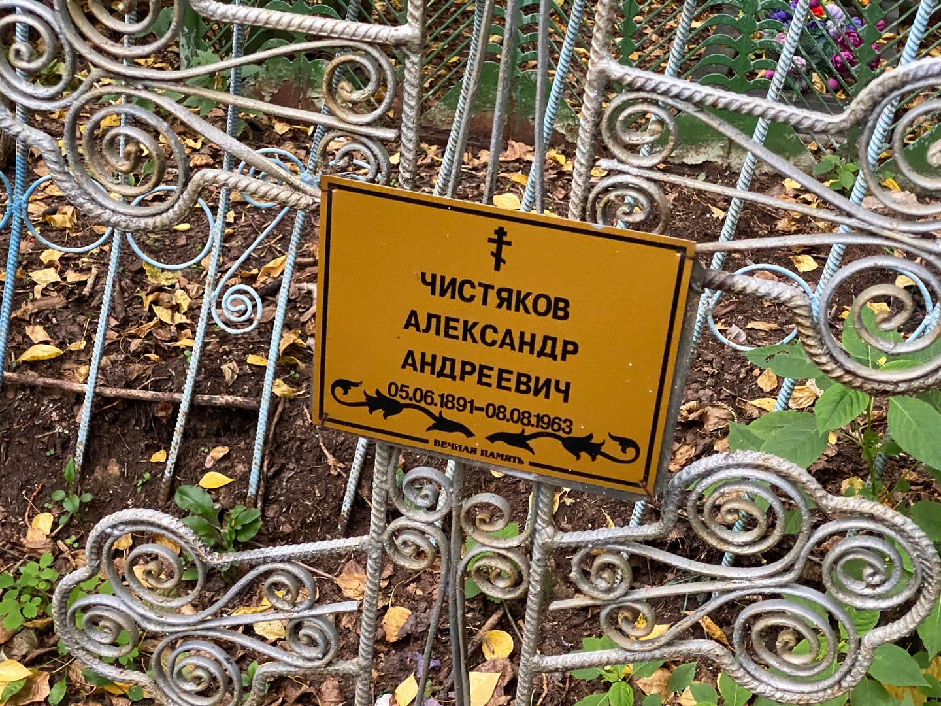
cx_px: 470
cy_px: 353
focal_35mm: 52
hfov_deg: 36.8
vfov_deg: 28.0
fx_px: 1414
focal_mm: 6
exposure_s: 1/49
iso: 640
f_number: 2
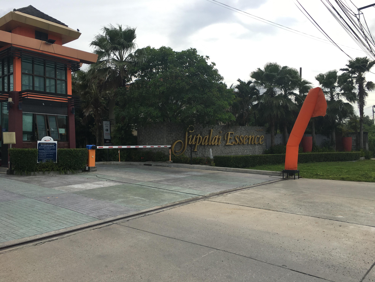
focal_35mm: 29
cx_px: 188
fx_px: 314
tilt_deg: +1.2
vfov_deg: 48.2
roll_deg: +0.8
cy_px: 141
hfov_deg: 61.7
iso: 25
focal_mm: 4.15
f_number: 2.2
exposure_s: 1/950
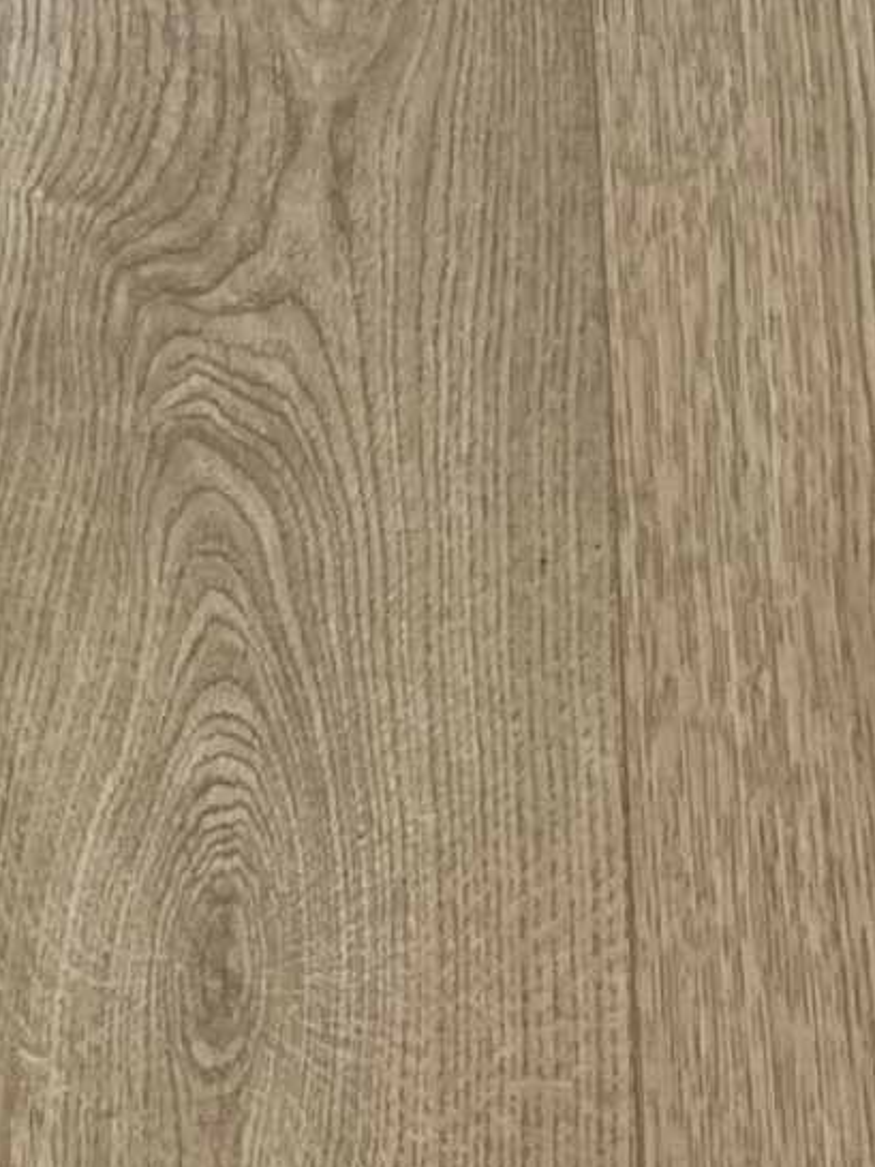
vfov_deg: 13.5
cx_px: -999
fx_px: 4115
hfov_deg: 10.8
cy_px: -1250
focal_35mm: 122
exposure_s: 1/60
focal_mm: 4.25
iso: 250
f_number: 1.8
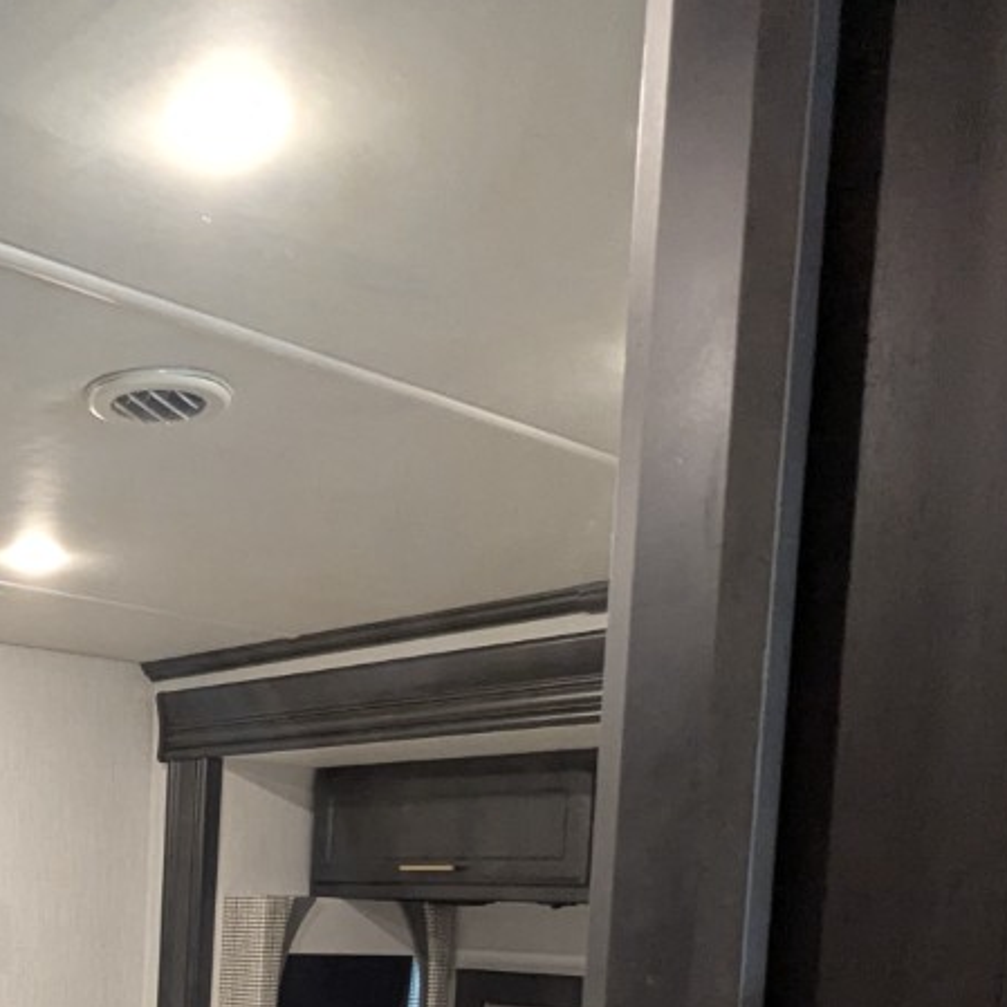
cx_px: -53
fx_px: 1448
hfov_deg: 34.1
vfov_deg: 34.1
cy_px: 1063
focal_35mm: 44
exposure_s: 1/33.3
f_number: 2.2
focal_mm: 2.35
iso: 309
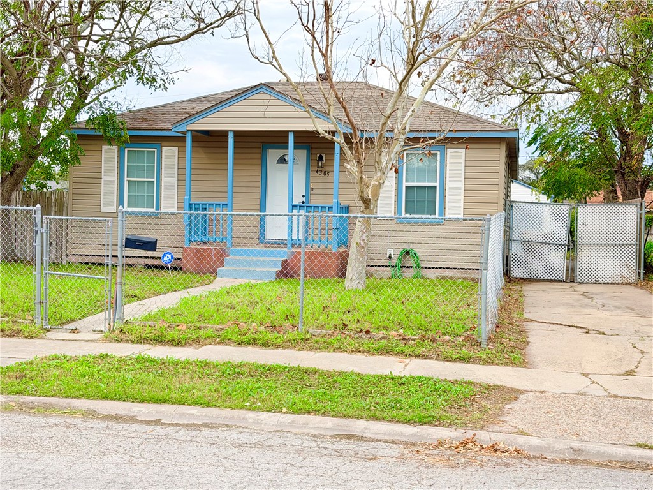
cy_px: 245
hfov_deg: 39.7
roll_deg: -1.3
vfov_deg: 30.3
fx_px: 905
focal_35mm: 48
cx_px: 326
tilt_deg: -1.4
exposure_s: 1/1715
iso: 64
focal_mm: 6.76
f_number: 1.78
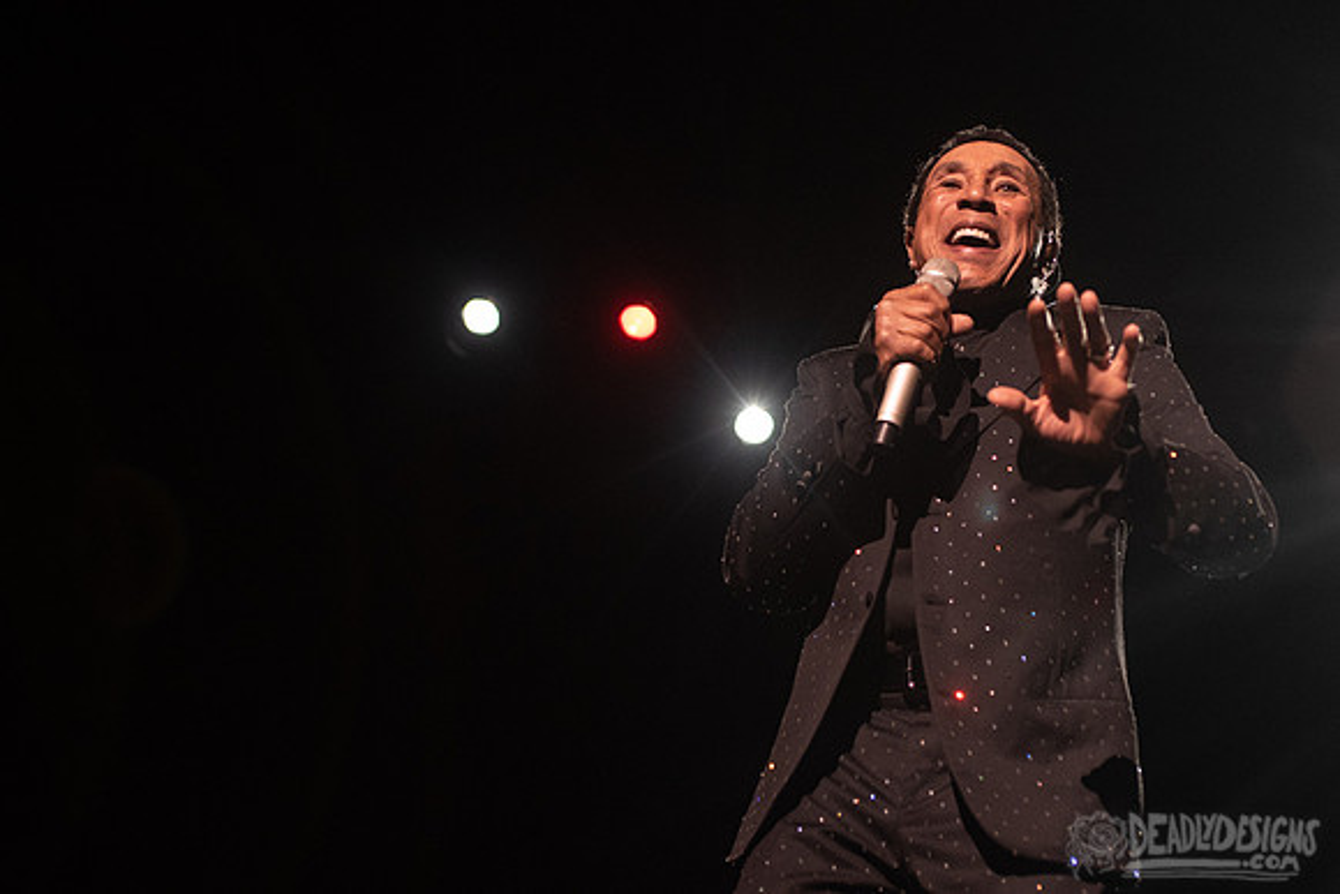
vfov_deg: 19.7
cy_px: 453
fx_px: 2570
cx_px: 862
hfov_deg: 29.1
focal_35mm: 69
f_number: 3.2
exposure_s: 1/400
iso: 2000
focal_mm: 48
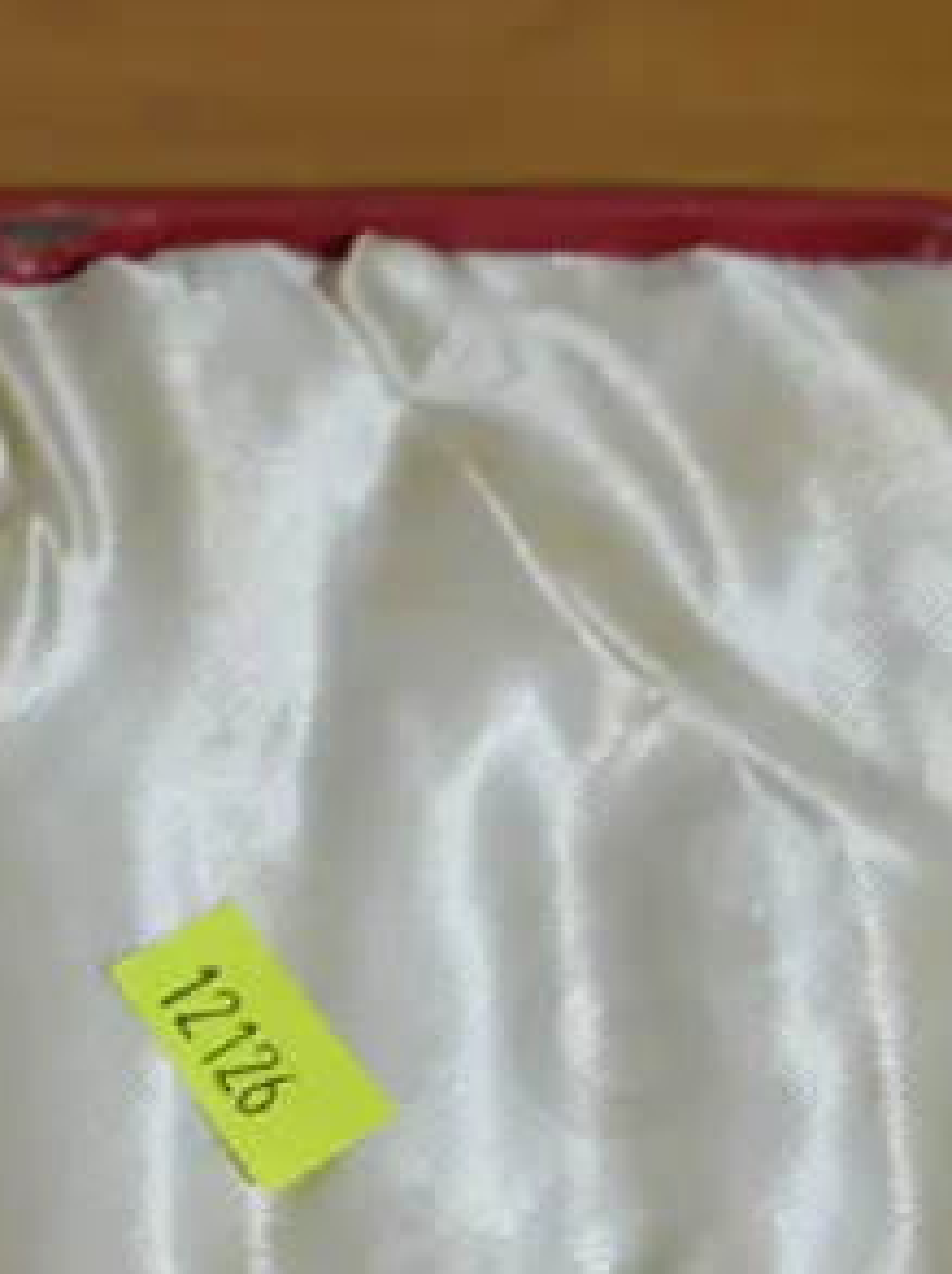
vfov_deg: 14.9
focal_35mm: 119
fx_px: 4373
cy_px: 2148
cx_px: -226
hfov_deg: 12.1
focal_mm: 17
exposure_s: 1/60
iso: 500
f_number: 4
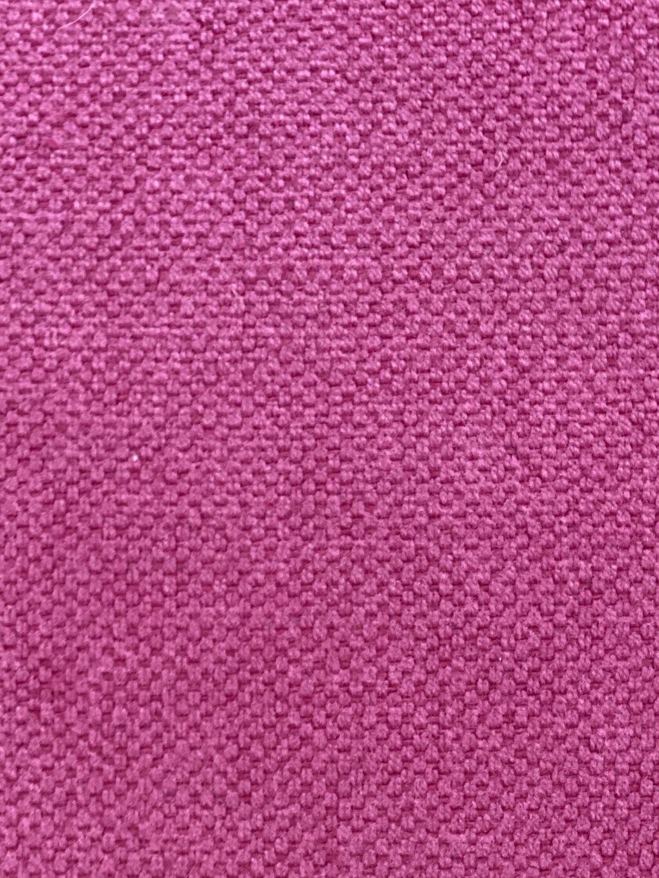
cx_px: 351
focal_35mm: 98
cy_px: 696
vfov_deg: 19.8
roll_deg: -1.5
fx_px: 2487
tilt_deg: -21.9
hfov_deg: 15.1
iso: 200
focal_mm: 6
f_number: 2
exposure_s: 1/122
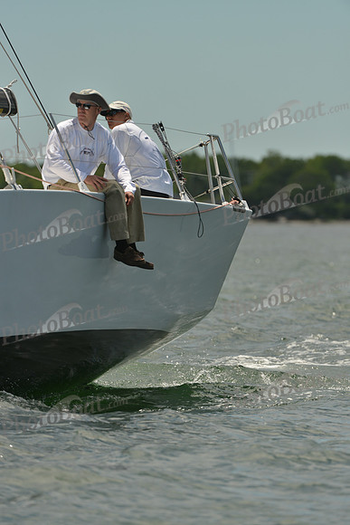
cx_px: 175
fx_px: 5829
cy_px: 262
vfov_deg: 5.2
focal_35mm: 400
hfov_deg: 3.4
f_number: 6.3
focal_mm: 400
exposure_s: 1/1000
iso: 200
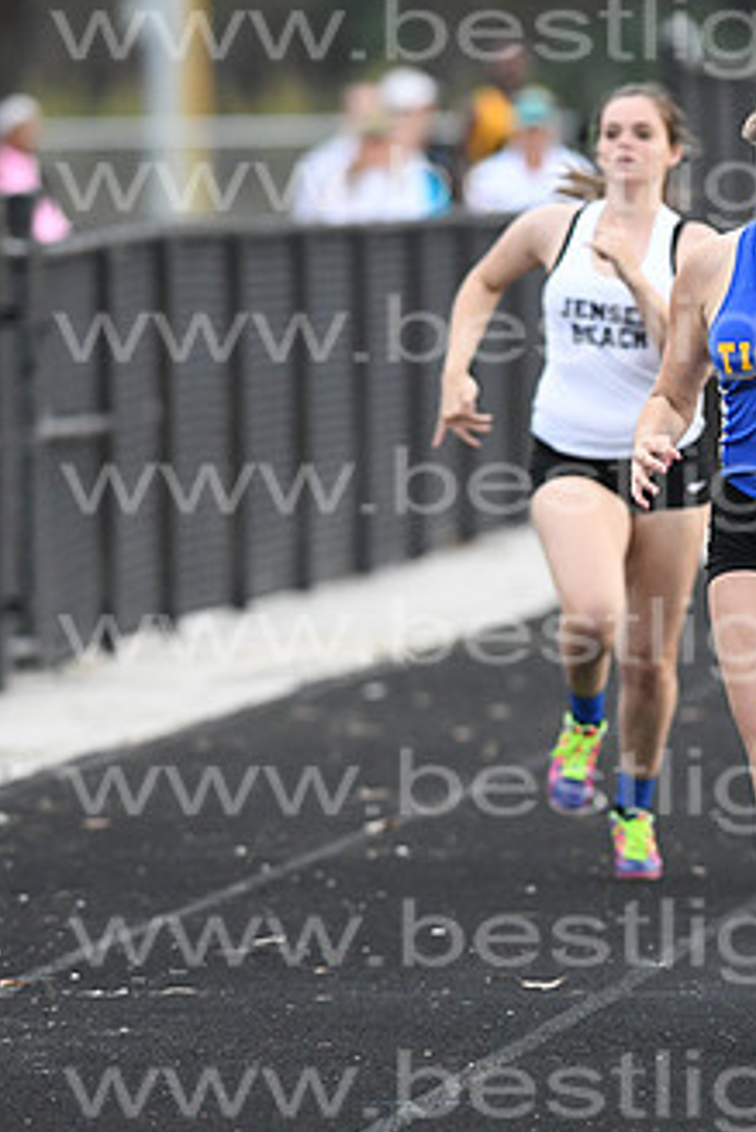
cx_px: 849
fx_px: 25014
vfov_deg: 2.6
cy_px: 564
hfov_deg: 1.7
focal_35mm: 795
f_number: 4
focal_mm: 300
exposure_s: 1/1600
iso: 1600
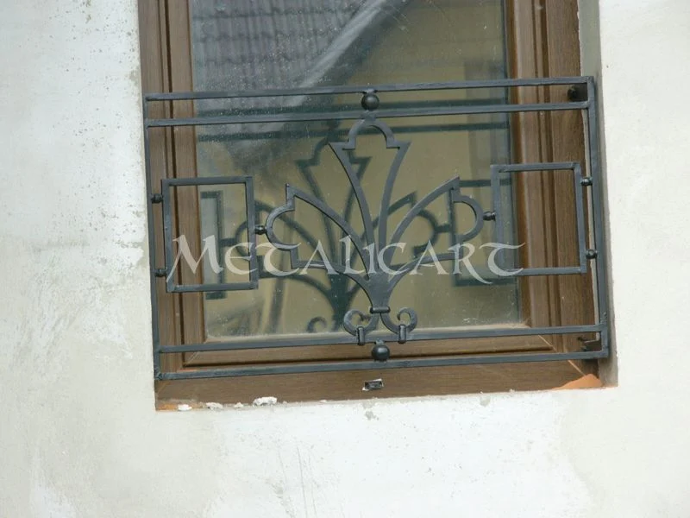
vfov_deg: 7.8
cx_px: 345
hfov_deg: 10.4
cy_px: 259
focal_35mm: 191
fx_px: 3807
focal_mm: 31.8
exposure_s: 1/125
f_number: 3.7
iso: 50
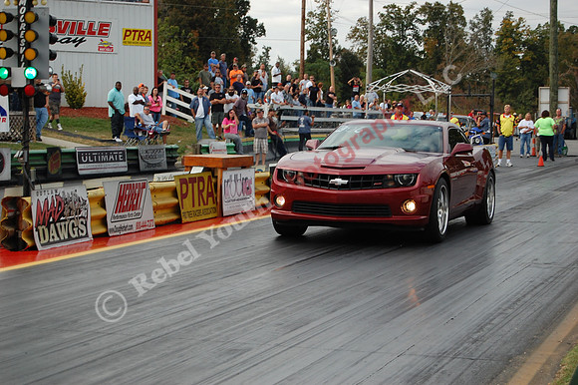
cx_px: 289
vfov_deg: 16.5
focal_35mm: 82
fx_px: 1324
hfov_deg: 24.6
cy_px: 192
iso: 400
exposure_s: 1/500
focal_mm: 55
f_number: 5.6
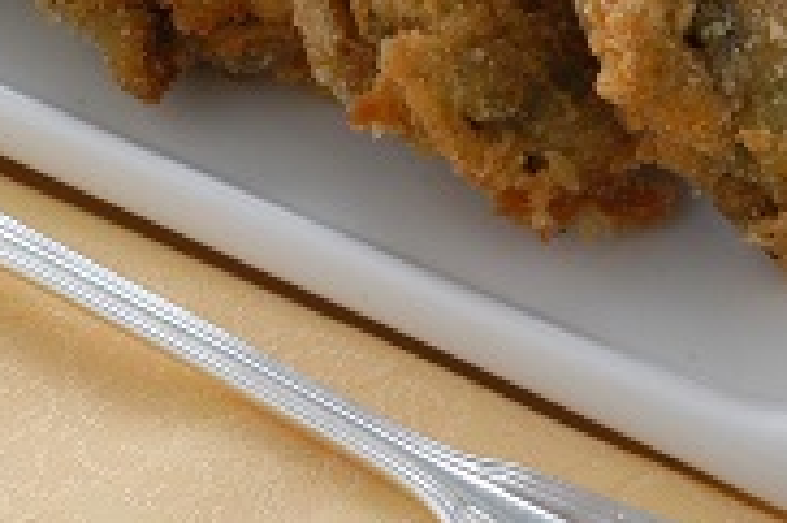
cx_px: 316
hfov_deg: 4.0
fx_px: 11350
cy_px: -117
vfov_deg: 2.6
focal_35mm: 520
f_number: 20
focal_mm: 105
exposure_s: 1/80
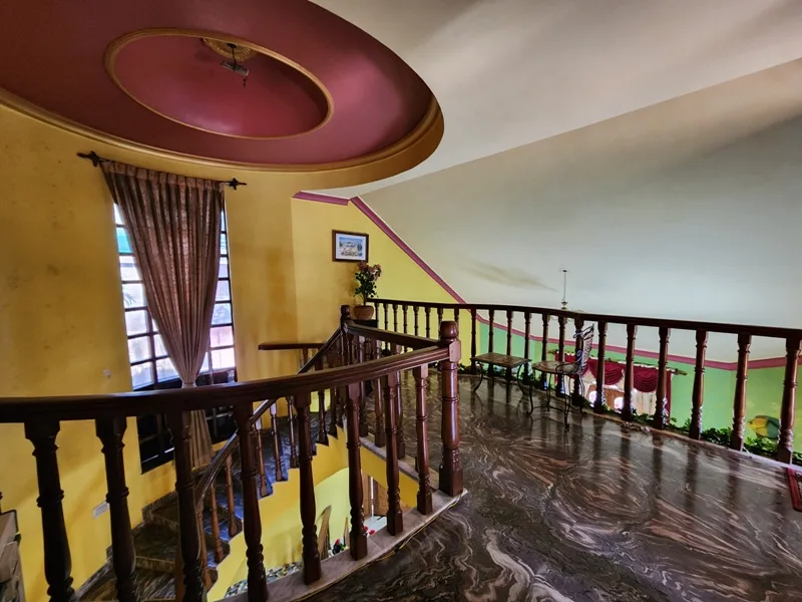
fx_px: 301
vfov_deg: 89.9
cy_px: 301
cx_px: 401
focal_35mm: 13
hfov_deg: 106.2
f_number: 2.2
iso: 500
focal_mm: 2.2
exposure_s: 1/33
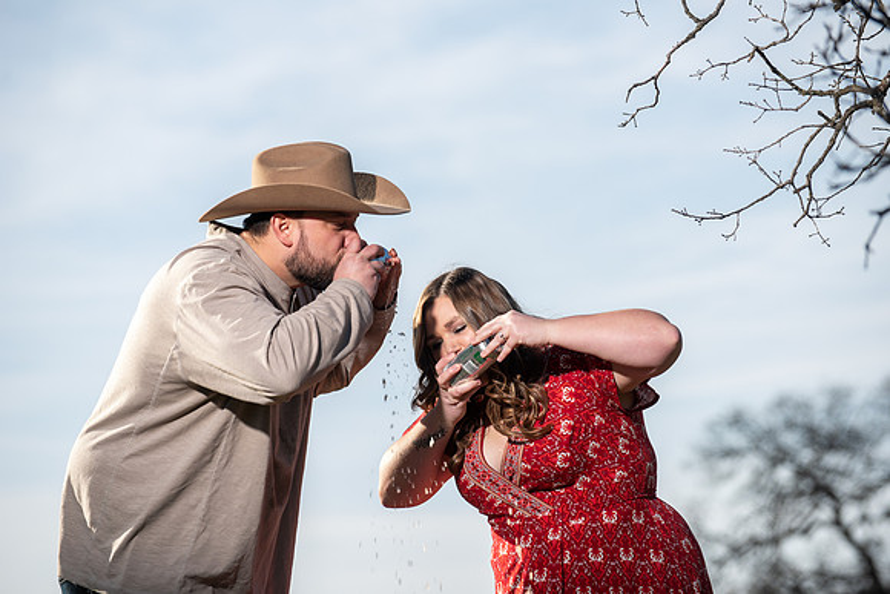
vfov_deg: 7.9
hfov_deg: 11.7
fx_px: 4327
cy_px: 297
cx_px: 445
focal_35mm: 175
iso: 50
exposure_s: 1/250
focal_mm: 175
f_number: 4.5
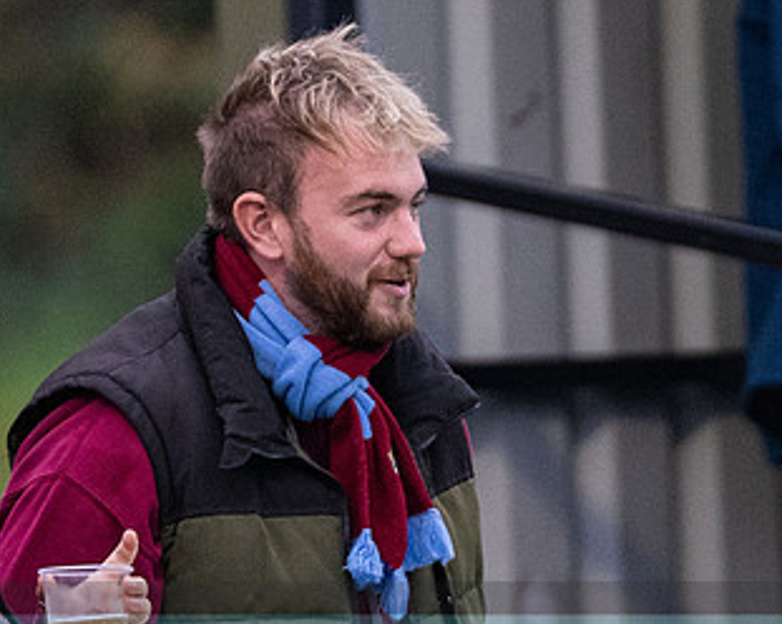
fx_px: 29911
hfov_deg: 1.5
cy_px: 502
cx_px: 379
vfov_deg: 1.2
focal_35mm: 1294
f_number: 2.8
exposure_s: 1/1600
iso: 1600
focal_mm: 300
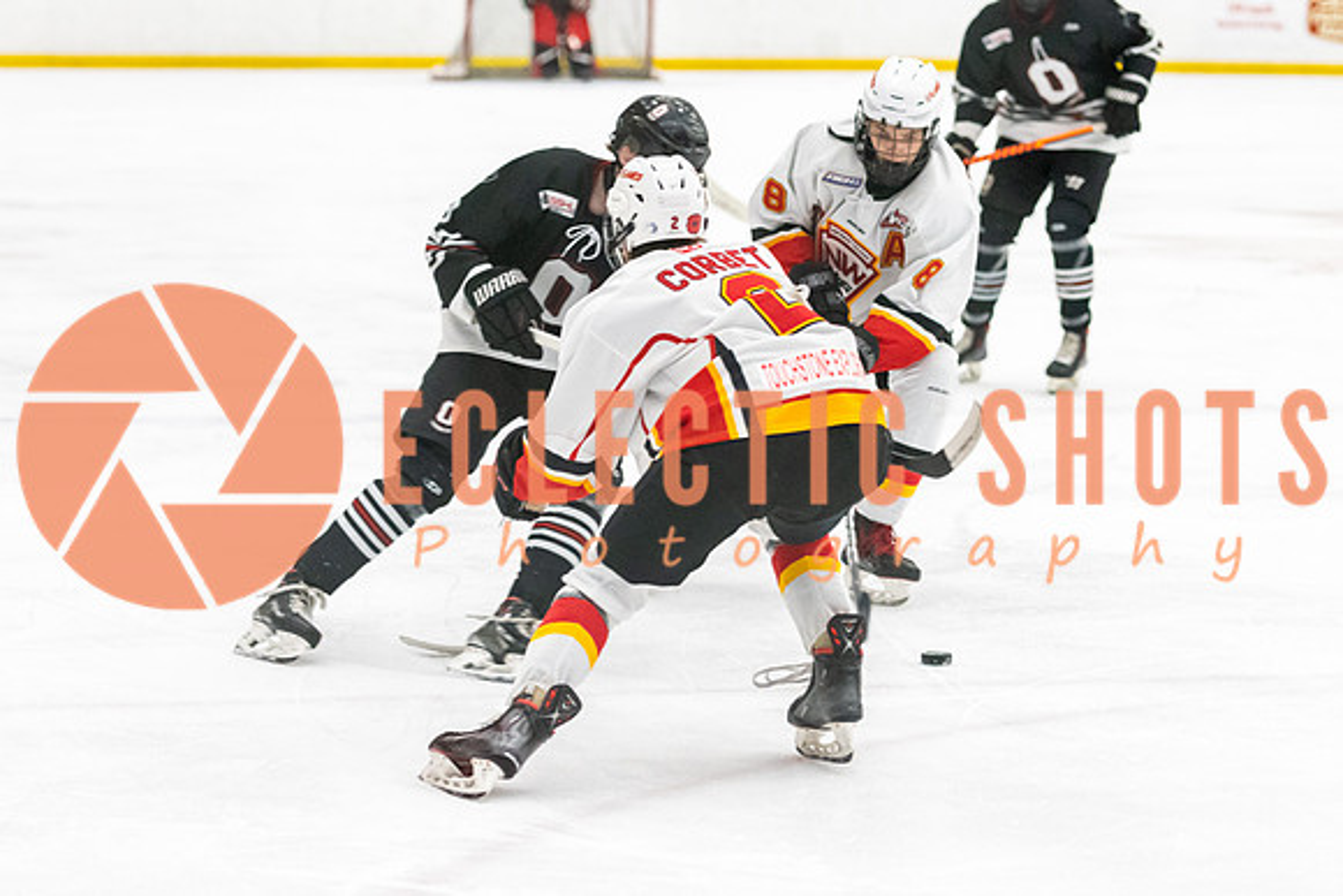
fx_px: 5528
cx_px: 639
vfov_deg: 9.3
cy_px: 397
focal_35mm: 148
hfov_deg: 13.9
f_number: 2.8
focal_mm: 95
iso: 3200
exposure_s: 1/640
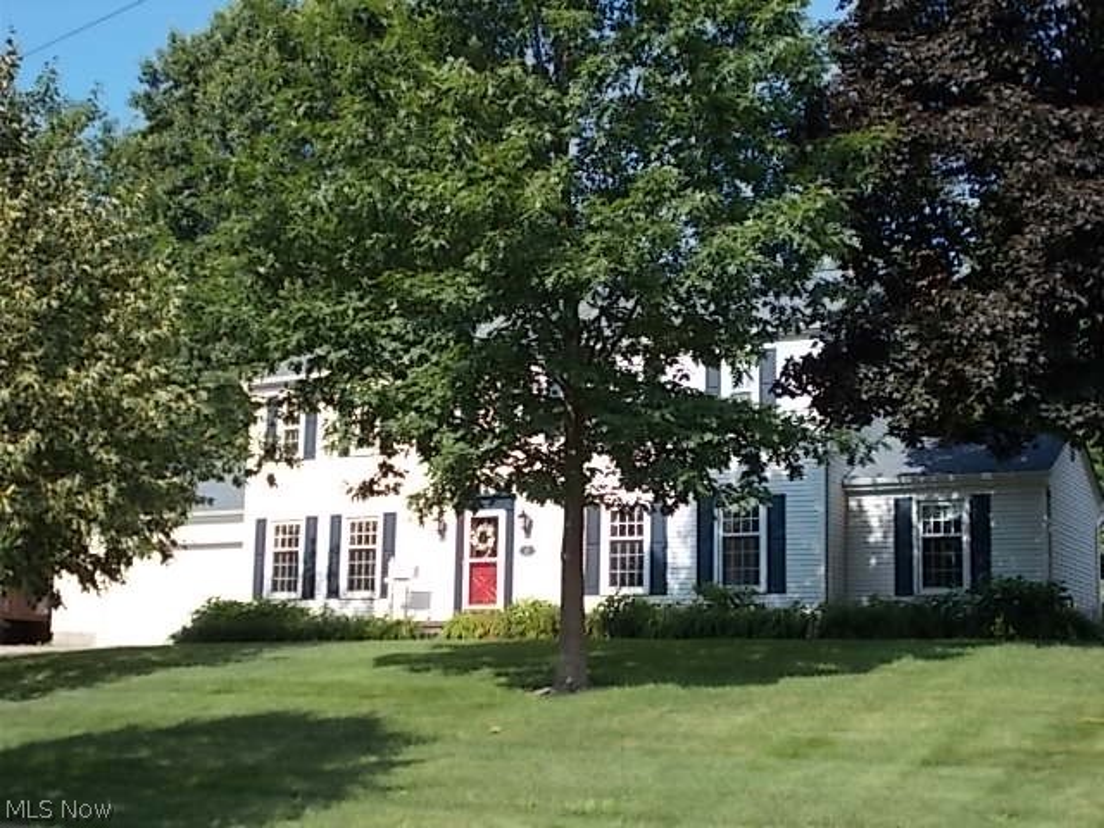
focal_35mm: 50
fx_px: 1595
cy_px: 414
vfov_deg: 29.1
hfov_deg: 38.2
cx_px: 552
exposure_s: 1/320
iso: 80
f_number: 4.5
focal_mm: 9
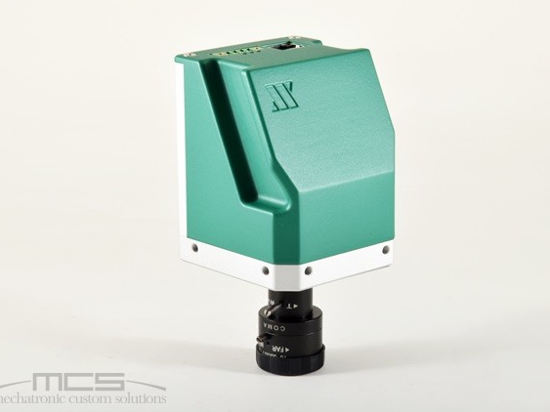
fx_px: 1693
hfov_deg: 18.5
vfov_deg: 13.9
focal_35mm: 107
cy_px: 205
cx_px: 294
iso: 160
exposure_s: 1/200
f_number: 25
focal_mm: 65
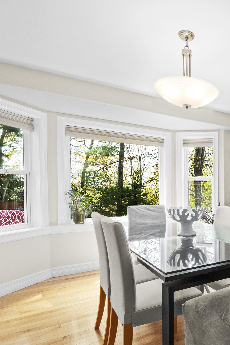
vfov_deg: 71.4
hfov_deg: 42.0
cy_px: 188
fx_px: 240
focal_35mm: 25
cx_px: 246
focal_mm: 10
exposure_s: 1/15
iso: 400
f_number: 10
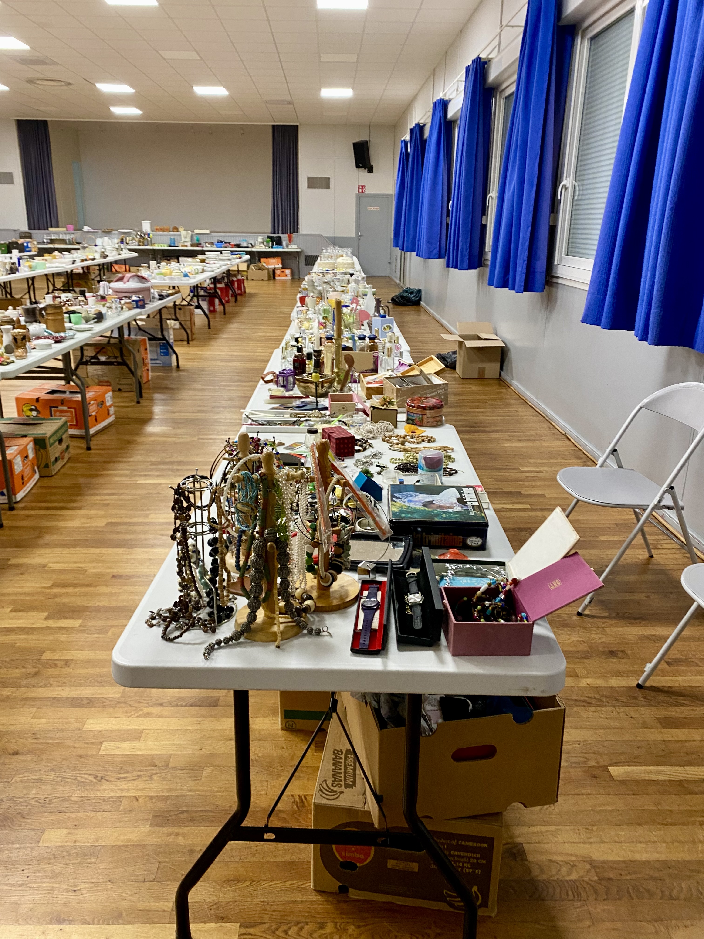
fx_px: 705
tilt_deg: -17.7
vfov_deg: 67.3
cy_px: 470
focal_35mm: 26
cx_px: 352
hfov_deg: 53.1
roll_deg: -1.0
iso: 200
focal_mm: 4.25
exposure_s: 1/50
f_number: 1.8
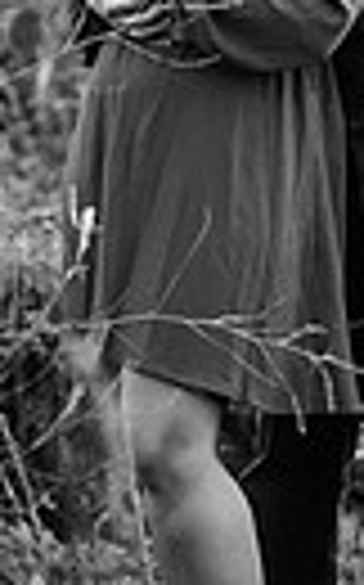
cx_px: 137
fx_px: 4772
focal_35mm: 300
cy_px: 27
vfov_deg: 7.0
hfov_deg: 4.4
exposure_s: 1/200
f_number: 2.5
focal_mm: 85
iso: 500
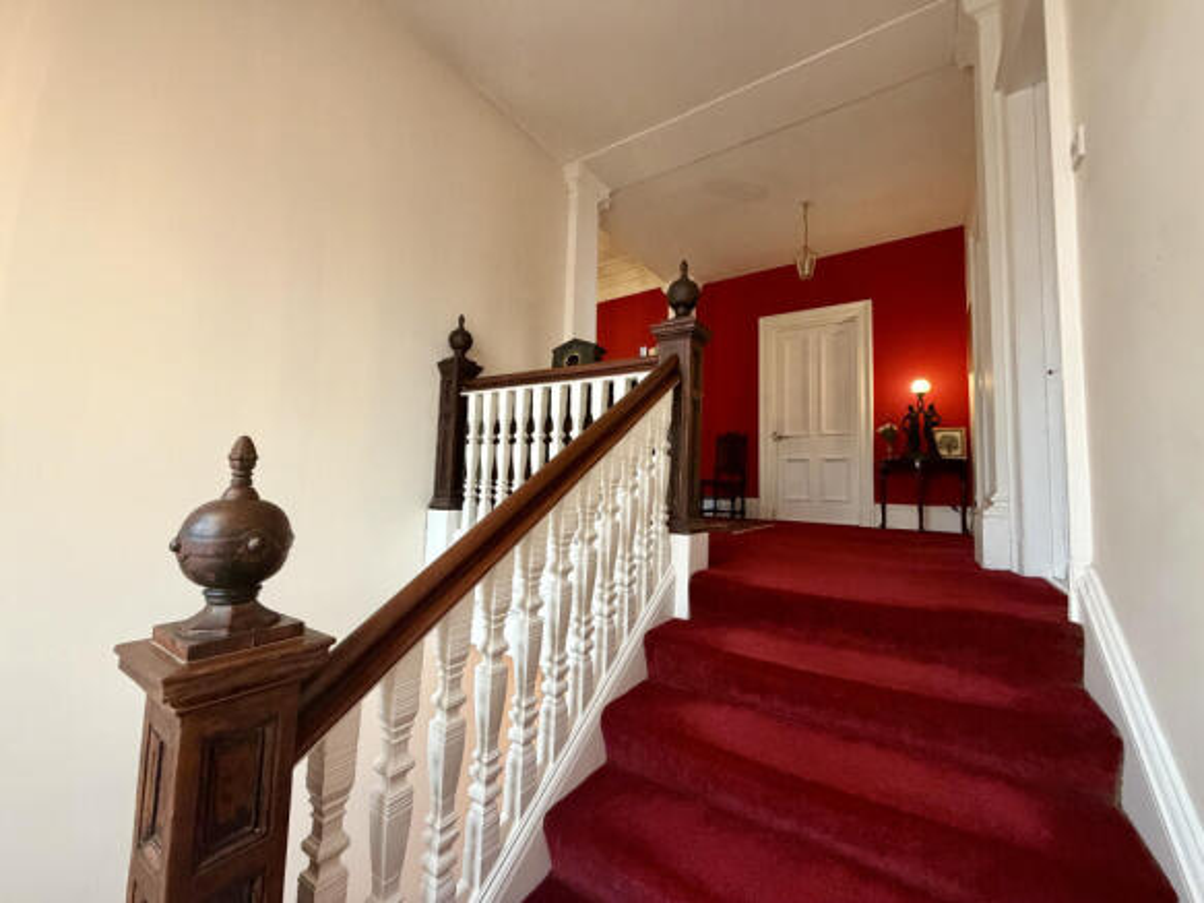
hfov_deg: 102.1
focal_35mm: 14
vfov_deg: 85.7
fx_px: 487
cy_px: 452
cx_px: 602
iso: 400
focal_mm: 2.22
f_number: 2.2
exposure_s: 1/50
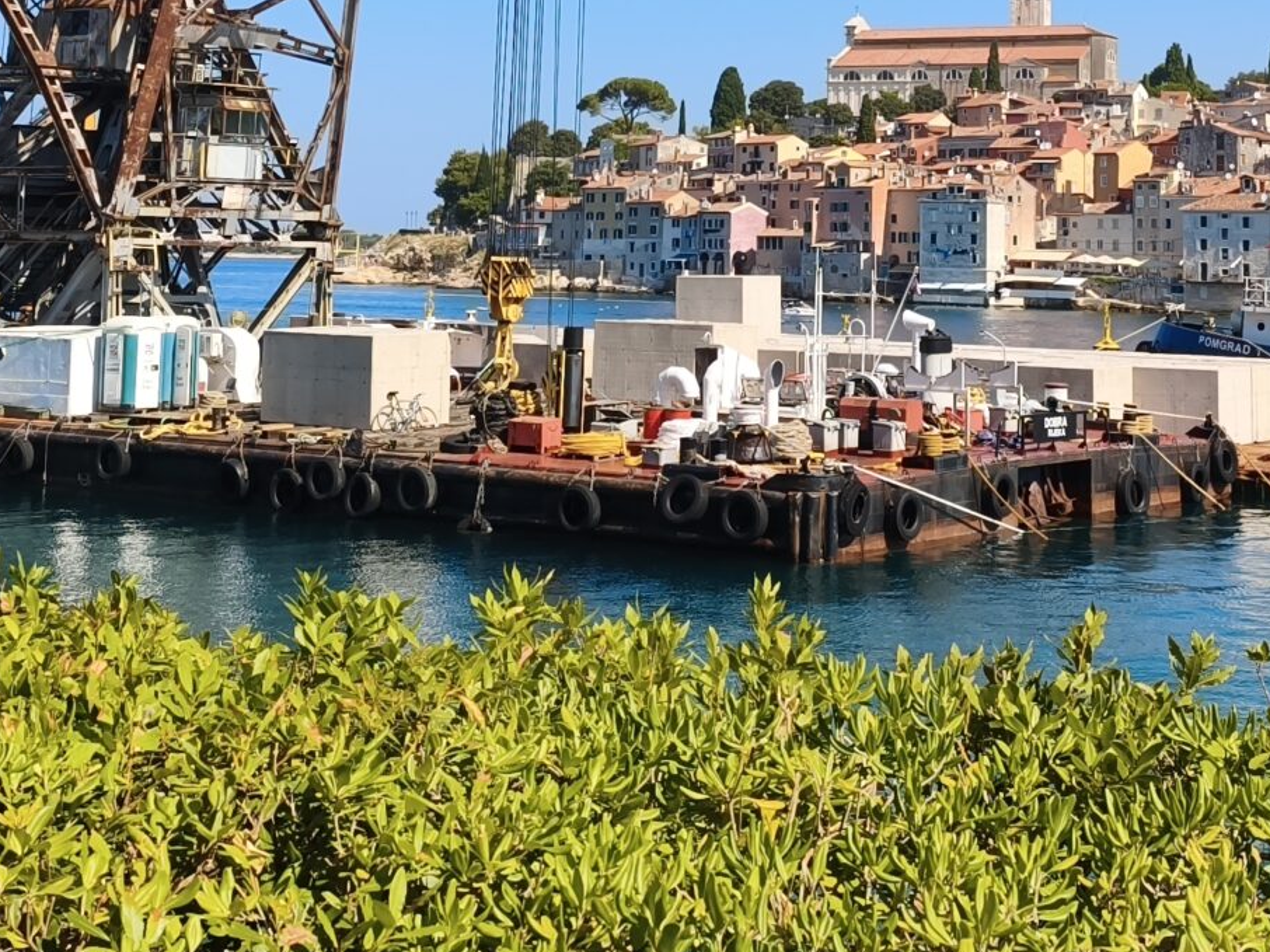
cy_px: 20
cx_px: 749
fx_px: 2384
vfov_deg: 21.8
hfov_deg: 29.8
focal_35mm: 65
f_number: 1.62
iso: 50
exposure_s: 1/2576
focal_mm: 6.45
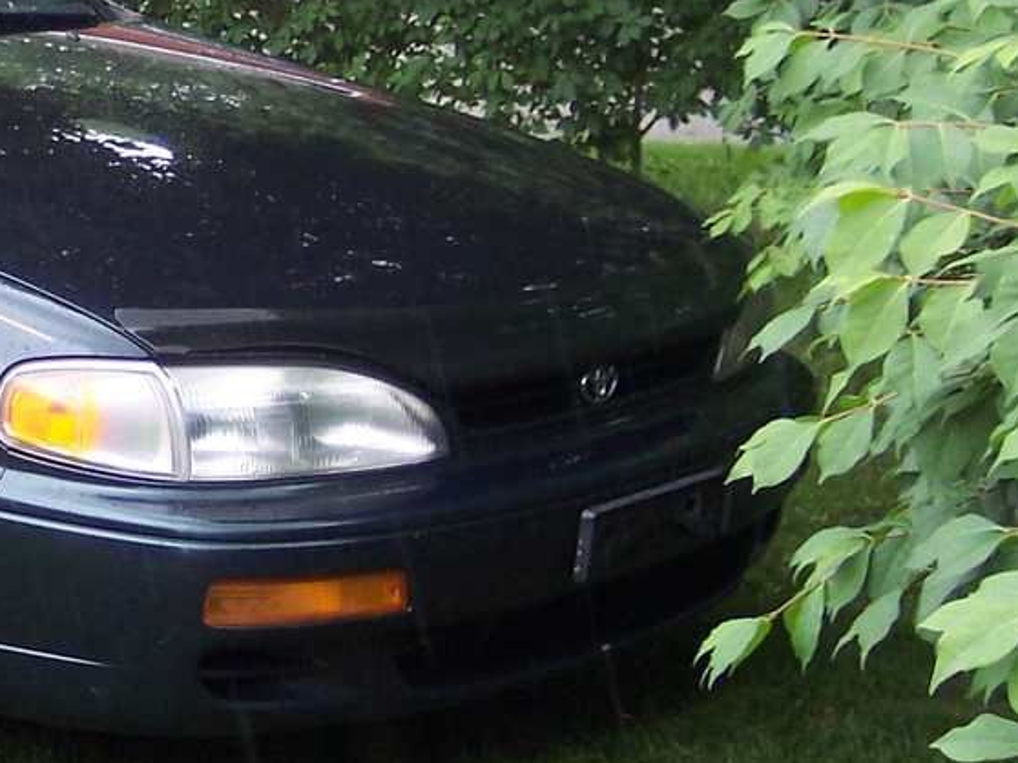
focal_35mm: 109
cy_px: 113
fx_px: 3204
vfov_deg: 13.5
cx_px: -270
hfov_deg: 17.1
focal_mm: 8
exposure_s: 1/125
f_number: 2.8
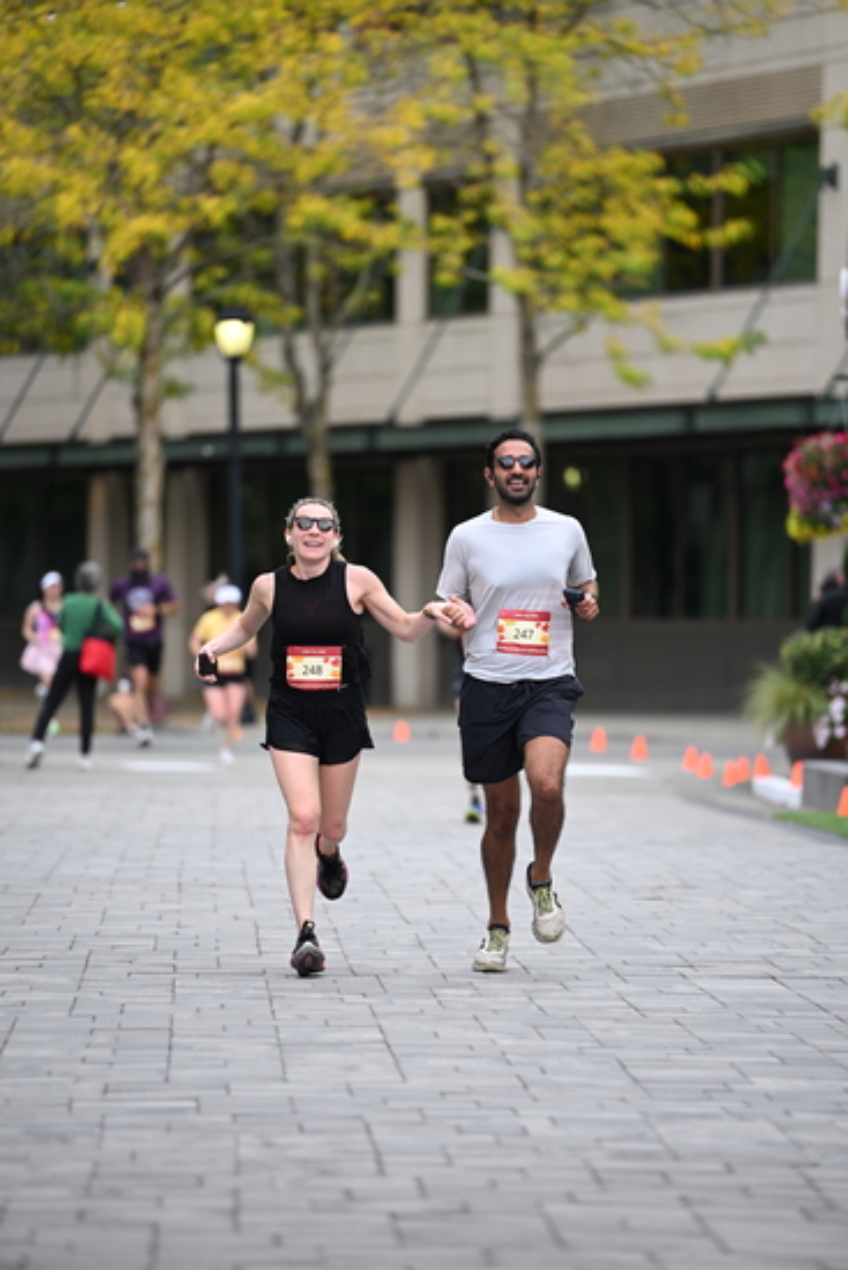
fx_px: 7062
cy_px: 635
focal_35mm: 200
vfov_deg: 10.3
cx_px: 424
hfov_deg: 6.9
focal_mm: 200
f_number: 2.8
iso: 640
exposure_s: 1/2000
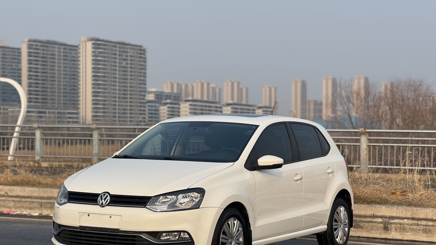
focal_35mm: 84
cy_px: 154
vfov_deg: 14.4
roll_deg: +0.8
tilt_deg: +0.0
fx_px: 971
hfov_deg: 25.3
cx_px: 218
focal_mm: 9
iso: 25
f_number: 2.8
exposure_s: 1/747
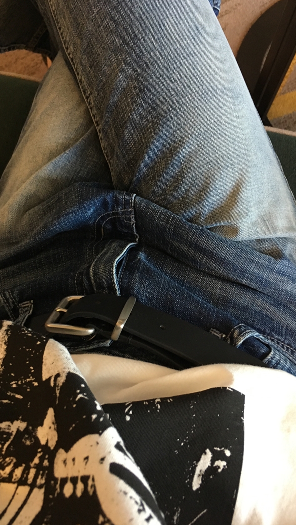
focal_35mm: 32
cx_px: 135
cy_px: 260
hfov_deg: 36.7
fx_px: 446
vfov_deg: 61.0
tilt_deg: -77.2
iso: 125
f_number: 2.2
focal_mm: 4.15
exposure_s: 1/30
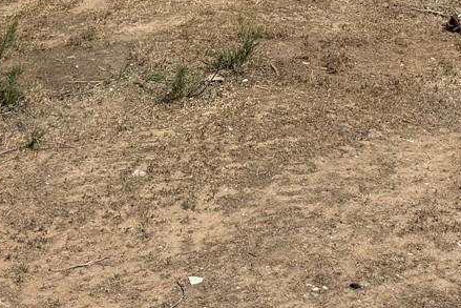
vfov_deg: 13.7
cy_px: -220
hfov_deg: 22.2
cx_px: 339
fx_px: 1166
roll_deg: +0.0
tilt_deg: +0.7
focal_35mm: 91
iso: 80
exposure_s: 1/8130
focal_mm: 6.76
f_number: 1.78
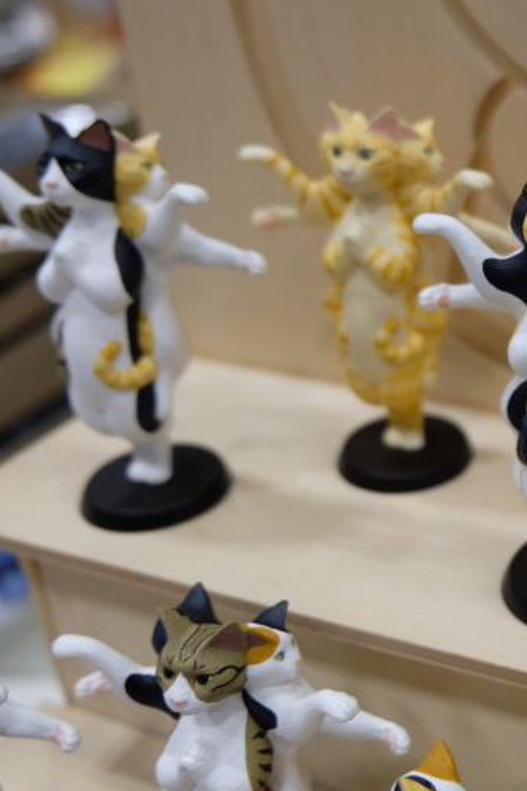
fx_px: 1055
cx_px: 630
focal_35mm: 48
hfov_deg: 25.3
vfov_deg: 41.1
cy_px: 376
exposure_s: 1/125
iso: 1600
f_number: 3.8
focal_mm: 20.1
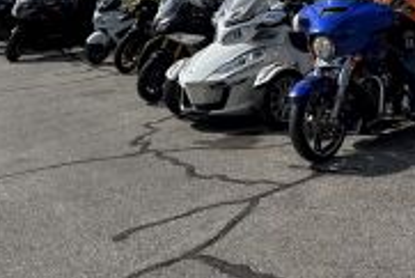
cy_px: 47
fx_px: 796
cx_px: 342
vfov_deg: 19.5
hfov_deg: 28.5
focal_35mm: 69
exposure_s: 1/7937
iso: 80
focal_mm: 6.76
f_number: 1.78
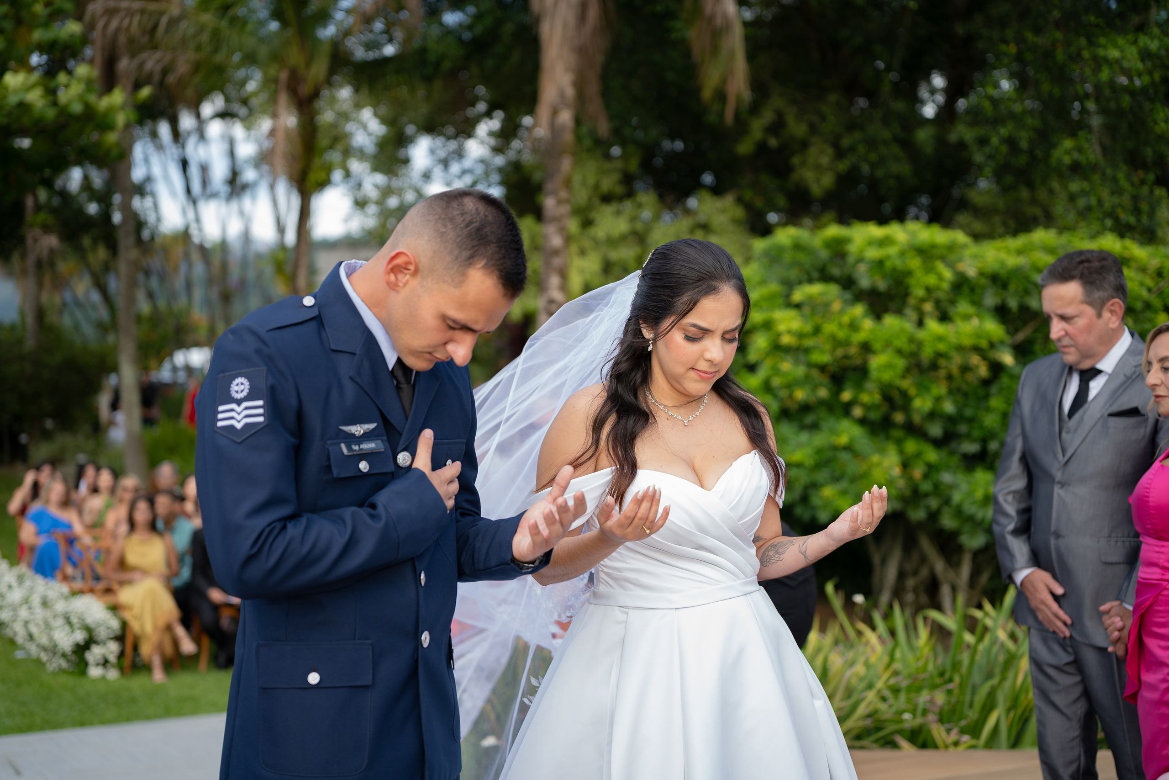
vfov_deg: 27.0
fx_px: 1624
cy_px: 390
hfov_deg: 39.6
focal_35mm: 50
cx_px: 584
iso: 80
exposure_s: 1/400
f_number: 2.2
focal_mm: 50
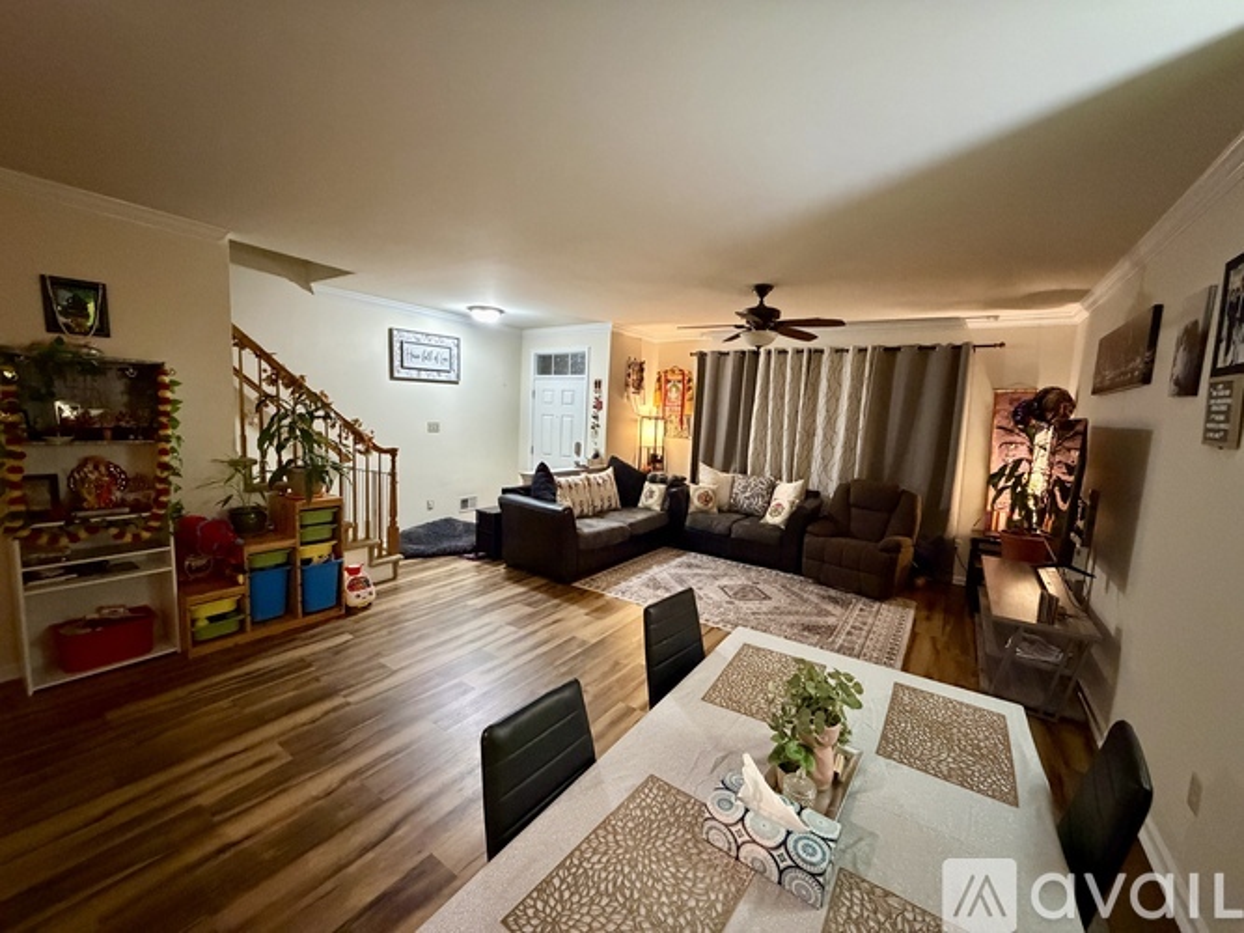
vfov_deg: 85.7
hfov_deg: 102.1
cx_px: 622
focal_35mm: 14
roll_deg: -1.9
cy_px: 466
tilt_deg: -6.3
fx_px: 503
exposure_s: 1/60
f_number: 2.2
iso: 1250
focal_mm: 2.22
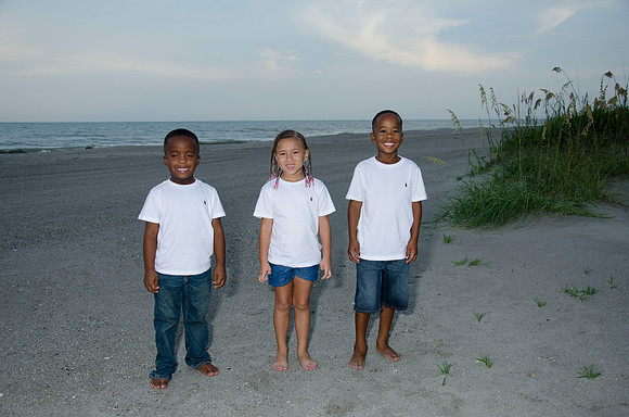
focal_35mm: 38
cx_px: 314
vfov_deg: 35.3
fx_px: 654
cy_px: 208
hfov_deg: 51.4
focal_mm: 25
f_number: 5.6
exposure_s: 1/160
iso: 100
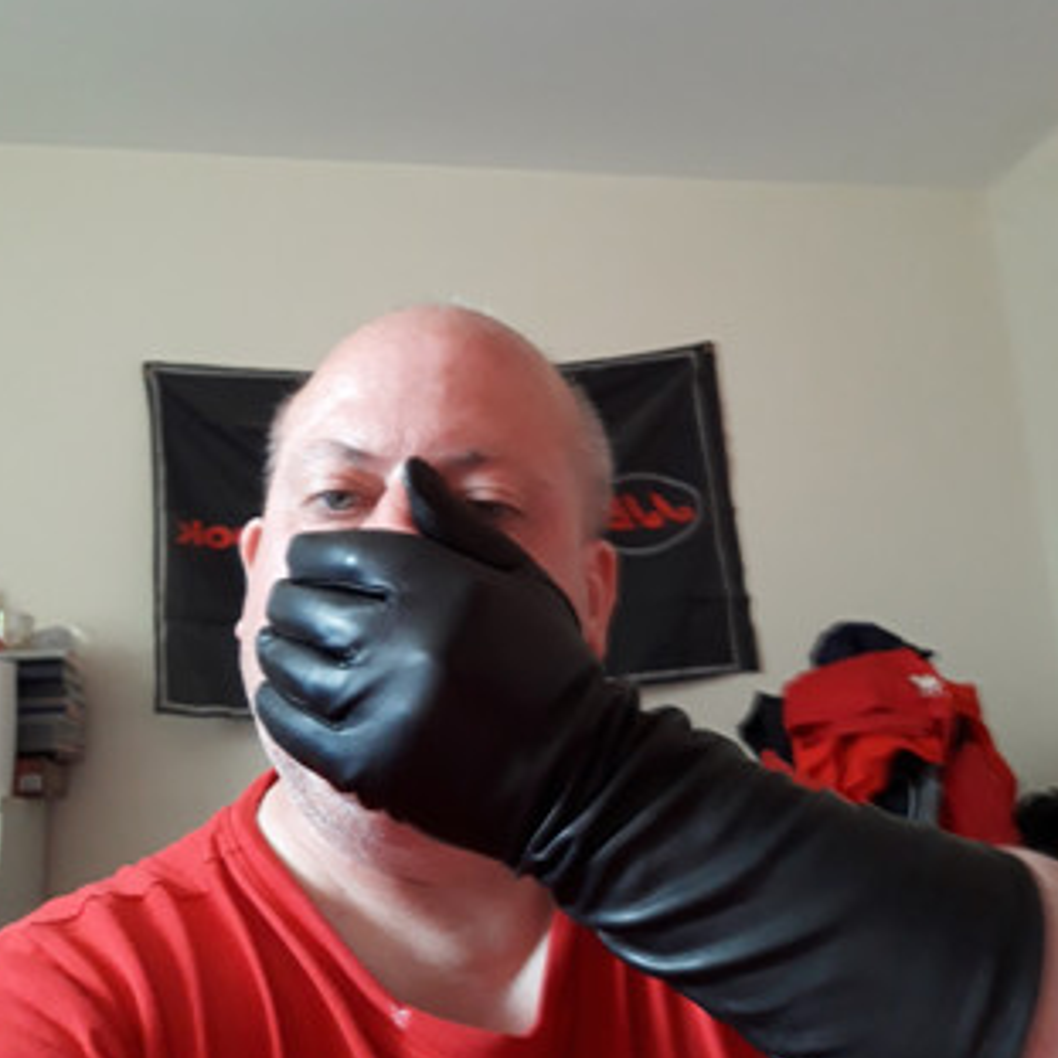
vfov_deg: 48.3
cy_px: 444
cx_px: 520
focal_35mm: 34
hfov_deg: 48.4
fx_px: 1176
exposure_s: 1/14
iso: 250
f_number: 1.9
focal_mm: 3.34
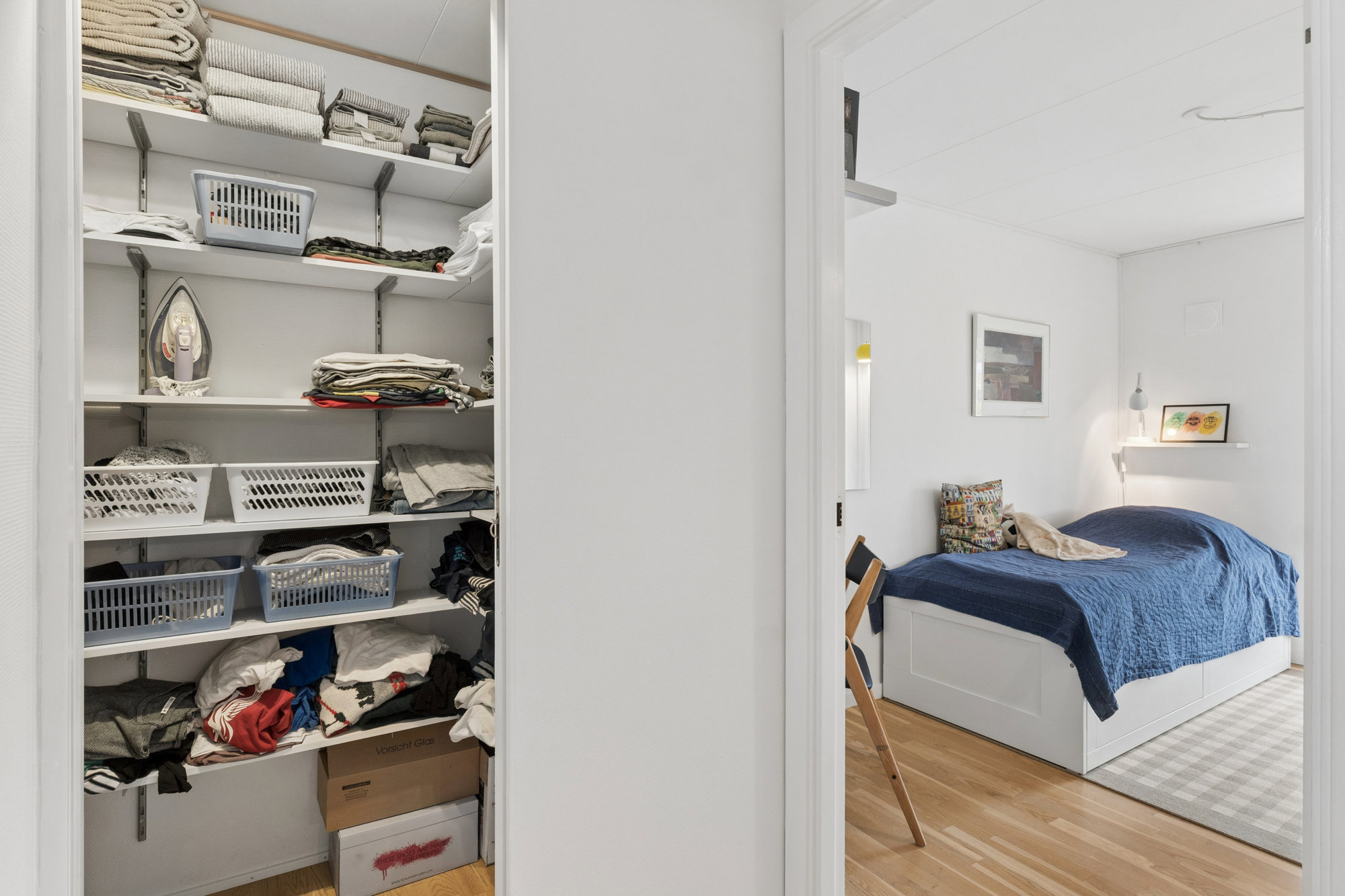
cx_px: 672
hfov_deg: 85.4
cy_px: 448
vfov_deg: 63.2
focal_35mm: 20
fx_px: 728
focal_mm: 13
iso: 200
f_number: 8
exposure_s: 1/25
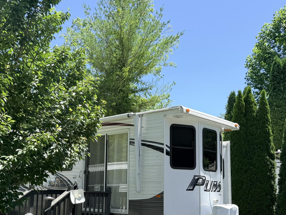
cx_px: 111
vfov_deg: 32.5
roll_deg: -1.7
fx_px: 364
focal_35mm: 44
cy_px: 150
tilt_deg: +6.0
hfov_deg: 42.7
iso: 80
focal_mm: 6.76
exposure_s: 1/1901
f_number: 1.78
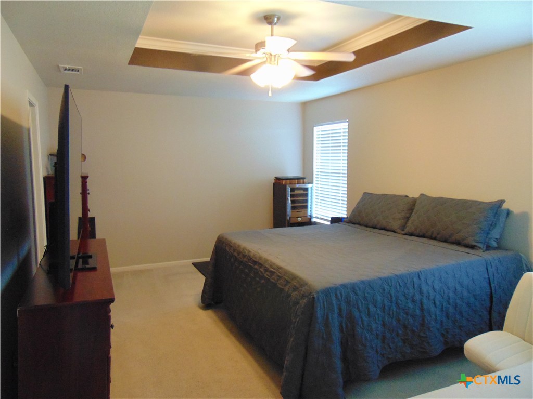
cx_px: 266
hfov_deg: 69.4
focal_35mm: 25
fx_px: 385
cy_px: 200
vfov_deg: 54.9
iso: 400
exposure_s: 1/25
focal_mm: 4.5
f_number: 3
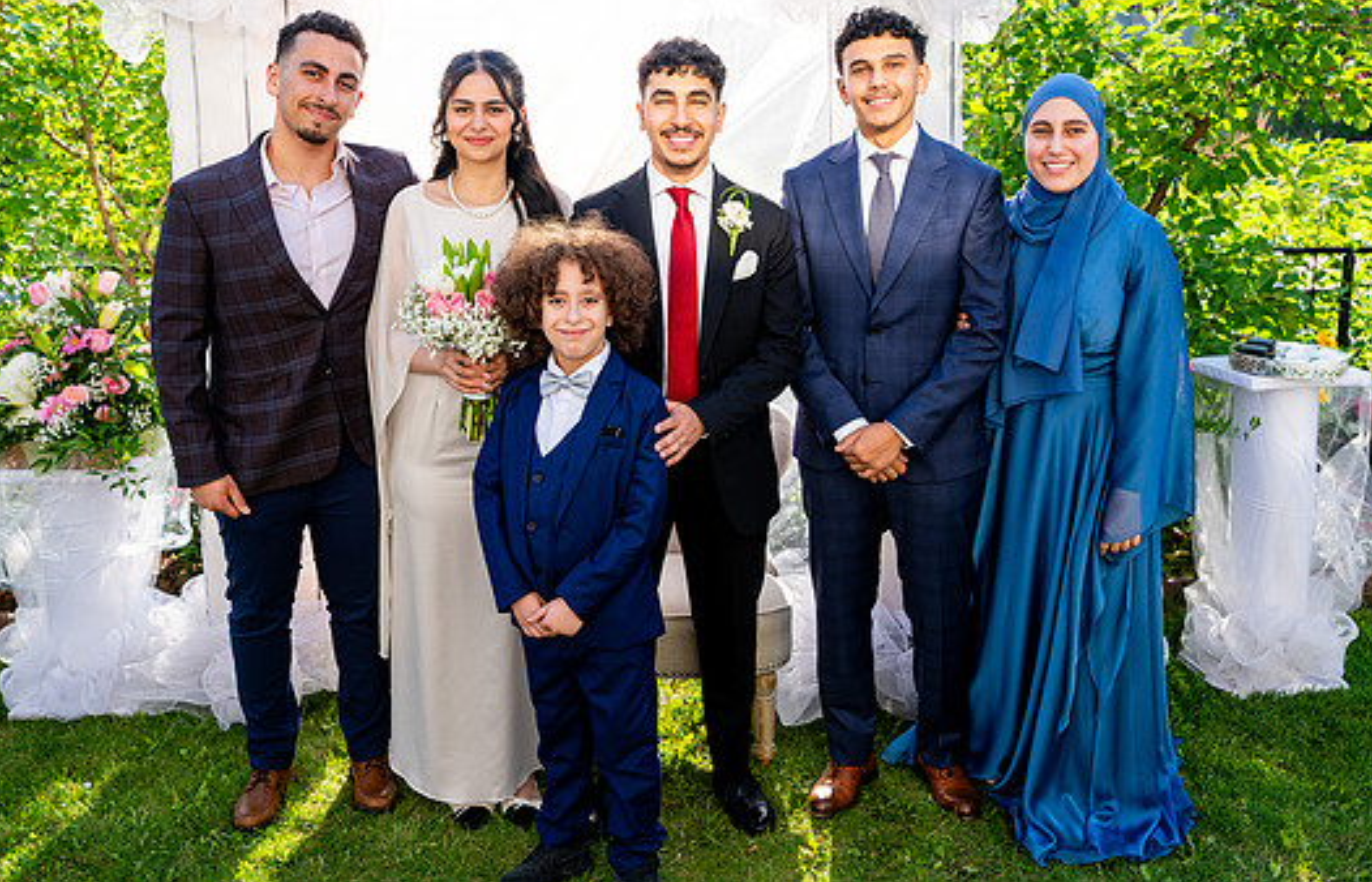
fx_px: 1244
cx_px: 698
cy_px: 357
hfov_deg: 57.8
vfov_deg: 38.9
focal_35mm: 33
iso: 200
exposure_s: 1/640
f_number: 3.5
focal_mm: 28
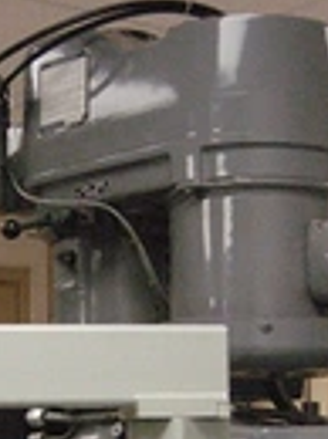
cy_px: 456
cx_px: 128
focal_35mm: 111
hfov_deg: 13.3
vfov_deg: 17.3
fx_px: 1407
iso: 400
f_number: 2.7
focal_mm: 7.5
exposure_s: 1/235
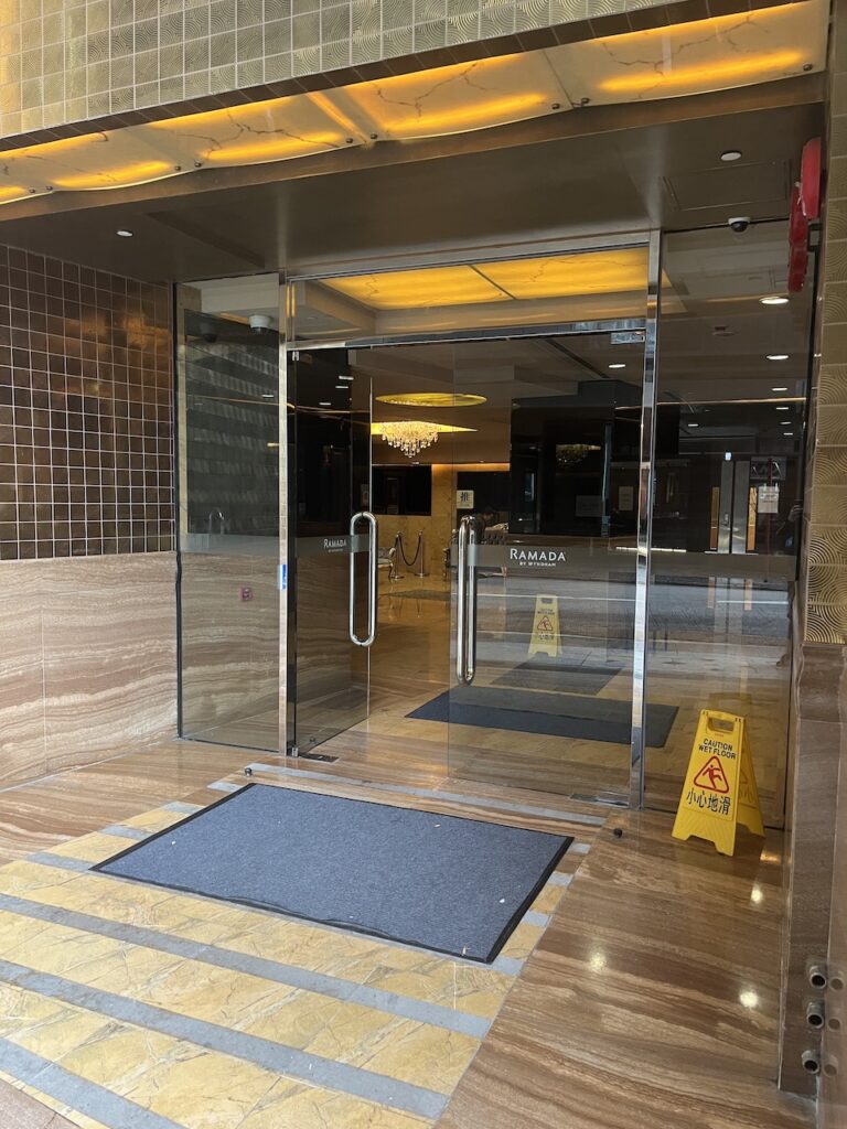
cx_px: 424
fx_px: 848
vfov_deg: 67.3
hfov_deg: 53.1
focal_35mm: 26
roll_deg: -1.9
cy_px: 564
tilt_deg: -4.9
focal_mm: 5.1
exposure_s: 1/50
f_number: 1.6
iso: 250
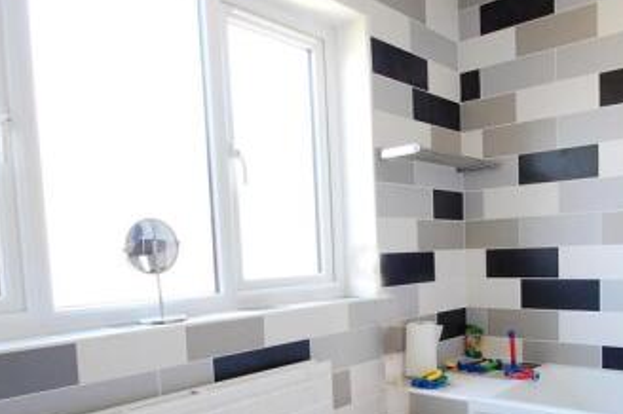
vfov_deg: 42.6
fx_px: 519
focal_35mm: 30
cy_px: 292
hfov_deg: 60.4
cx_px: 420
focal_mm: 10
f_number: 7.1
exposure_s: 1/30
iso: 800
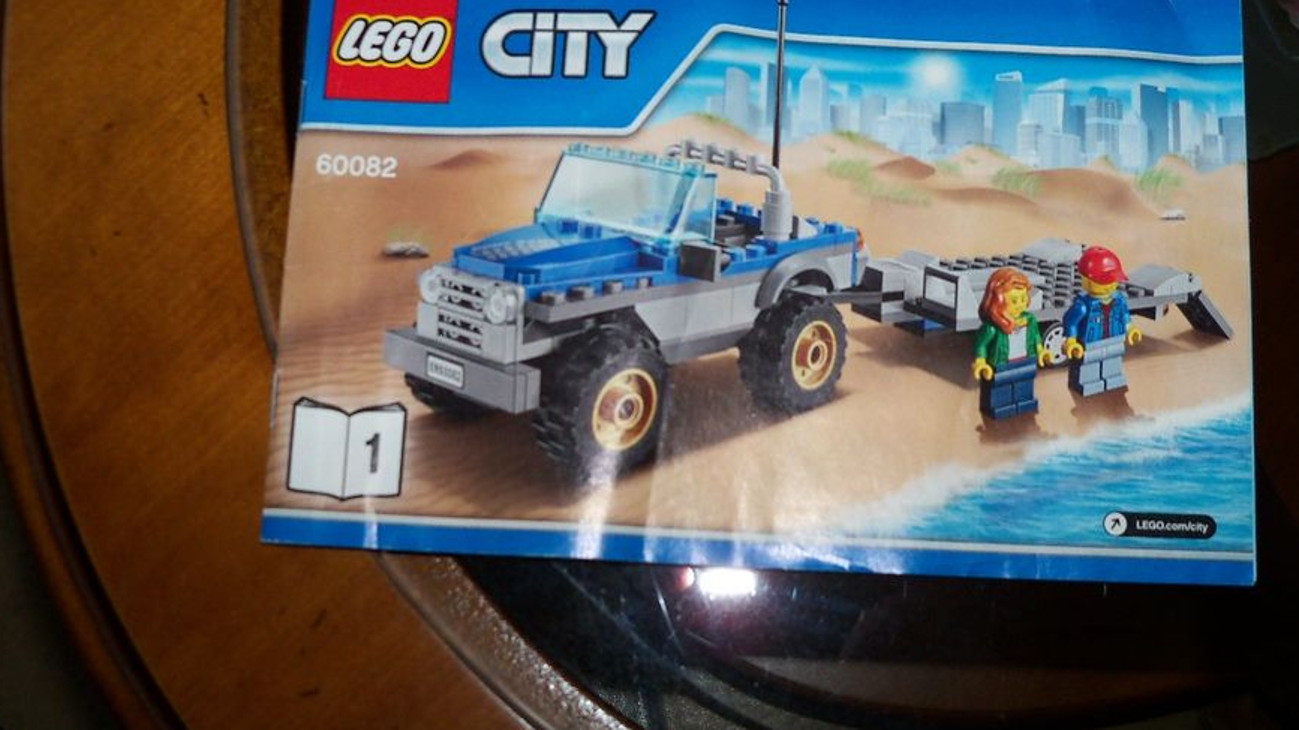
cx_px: 680
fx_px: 1515
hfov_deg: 46.4
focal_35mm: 44
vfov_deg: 27.1
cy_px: 417
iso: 100
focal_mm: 6.2
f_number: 3.5
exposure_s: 1/250
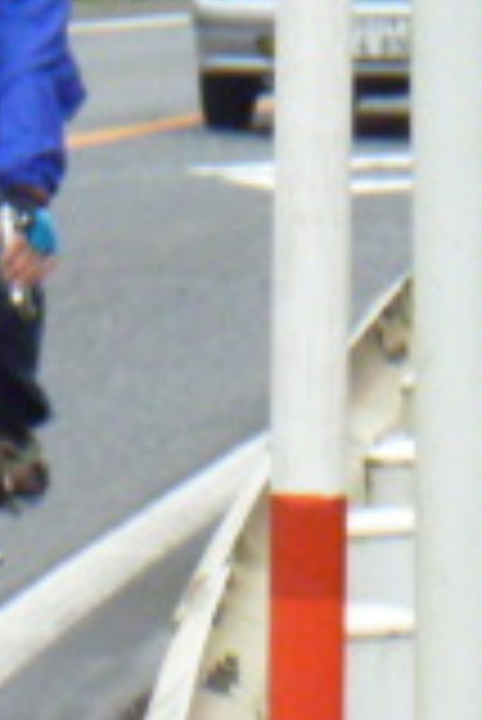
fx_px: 15009
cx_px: -676
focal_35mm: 749
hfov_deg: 1.8
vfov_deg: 2.7
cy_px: 693
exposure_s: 1/250
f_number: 5.9
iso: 400
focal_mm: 25.2
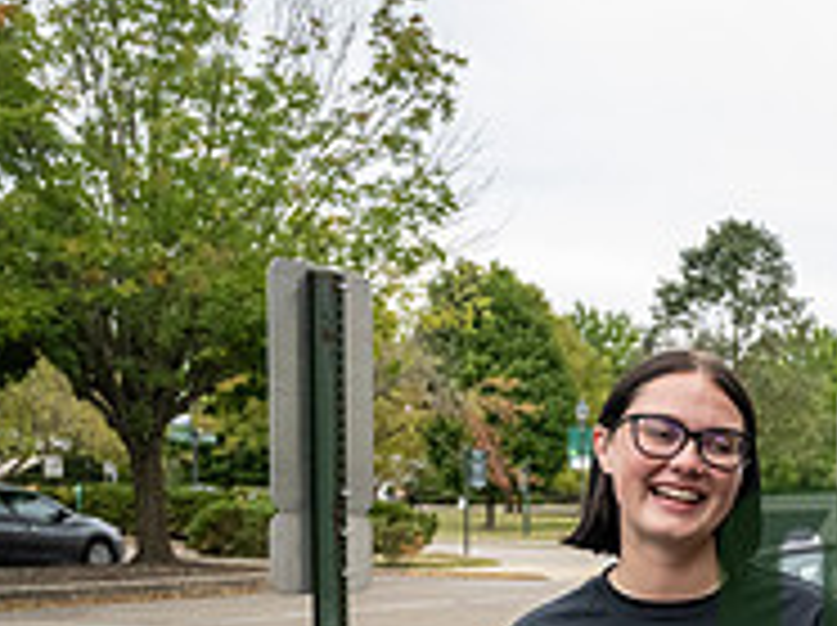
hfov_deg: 24.1
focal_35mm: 72
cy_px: 696
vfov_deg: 19.5
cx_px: 1058
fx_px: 1739
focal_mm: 24
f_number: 4
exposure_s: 1/4000
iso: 2000
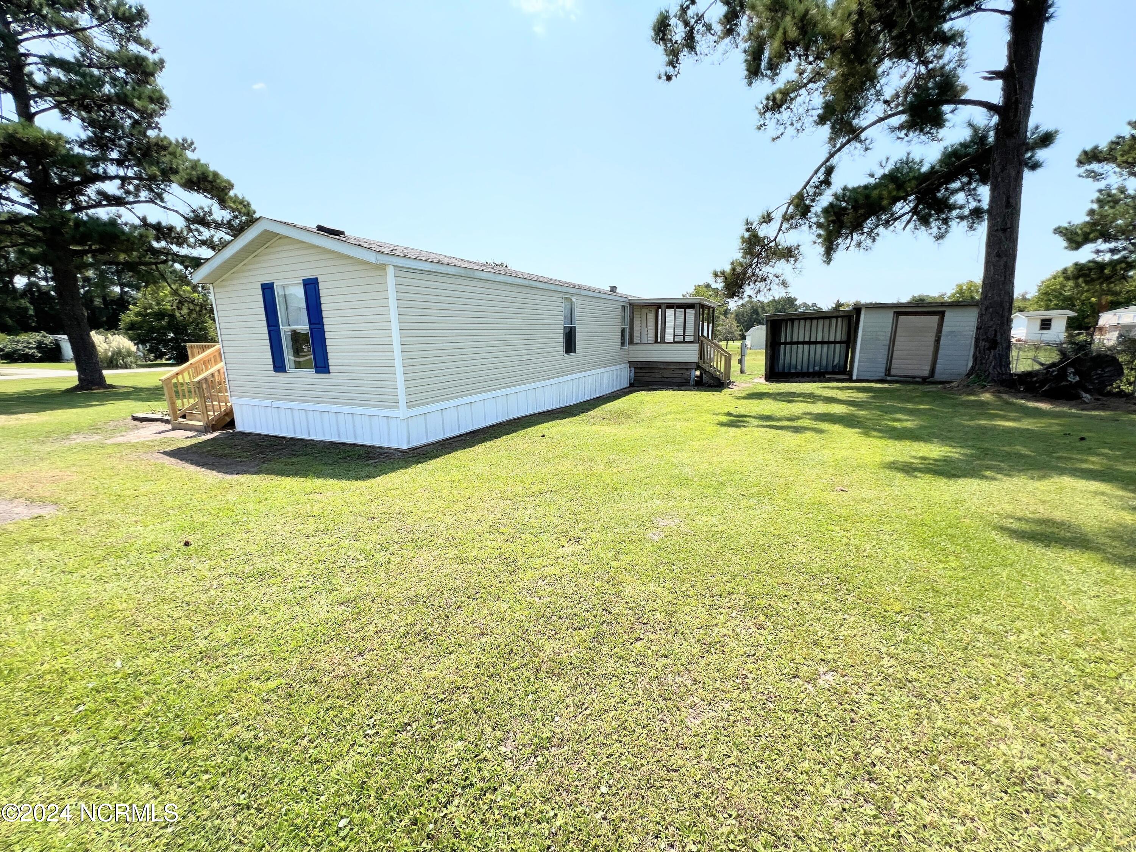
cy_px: 426
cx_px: 568
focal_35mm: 13
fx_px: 427
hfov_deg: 106.2
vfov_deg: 89.9
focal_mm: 1.57
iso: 32
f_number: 1.8
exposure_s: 1/1043
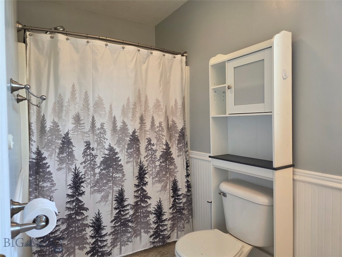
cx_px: 171
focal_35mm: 23
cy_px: 128
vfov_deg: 58.9
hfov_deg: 73.9
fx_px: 227
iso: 200
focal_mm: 6.3
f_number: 1.7
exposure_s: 1/120
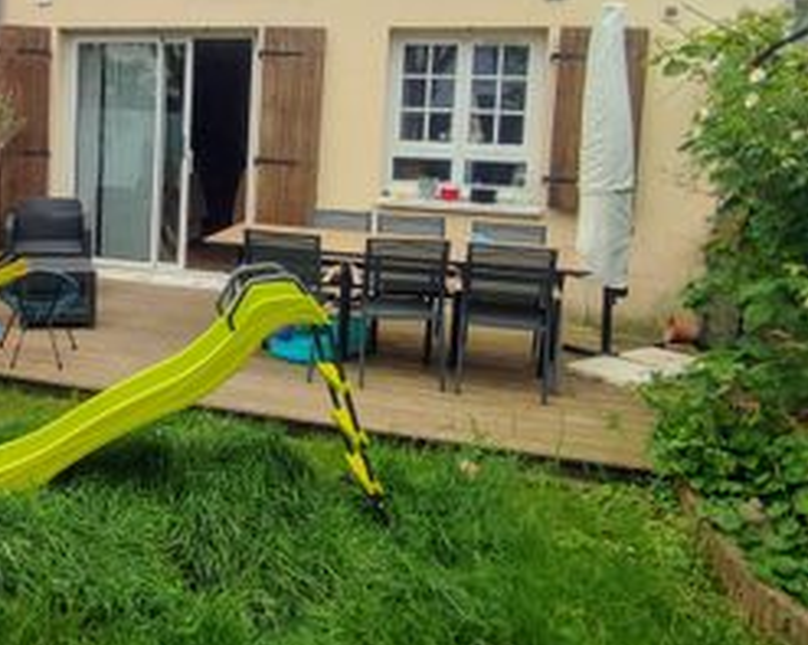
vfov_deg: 38.6
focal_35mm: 38
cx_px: 118
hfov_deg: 44.6
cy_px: 205
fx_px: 908
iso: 50
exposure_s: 1/997
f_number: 2.2
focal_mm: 1.65
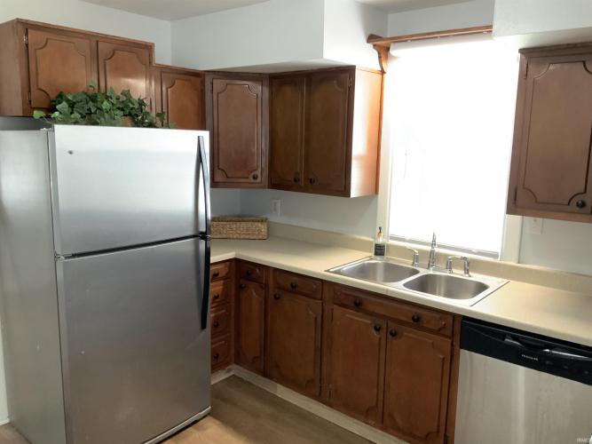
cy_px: 222
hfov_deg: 61.7
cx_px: 296
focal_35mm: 29
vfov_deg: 48.2
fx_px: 496
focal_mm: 3
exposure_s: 1/30
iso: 250
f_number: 1.8
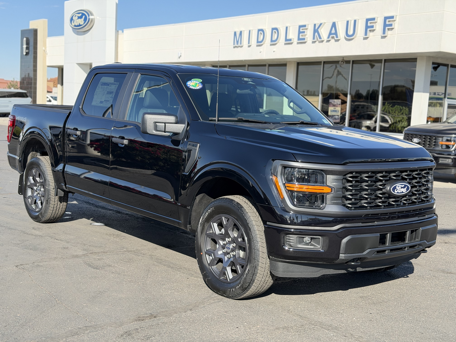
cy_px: 171
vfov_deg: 30.3
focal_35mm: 48
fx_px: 632
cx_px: 228
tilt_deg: -7.0
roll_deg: -2.9
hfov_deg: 39.7
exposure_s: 1/2208
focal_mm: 6.76
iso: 80
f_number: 1.78
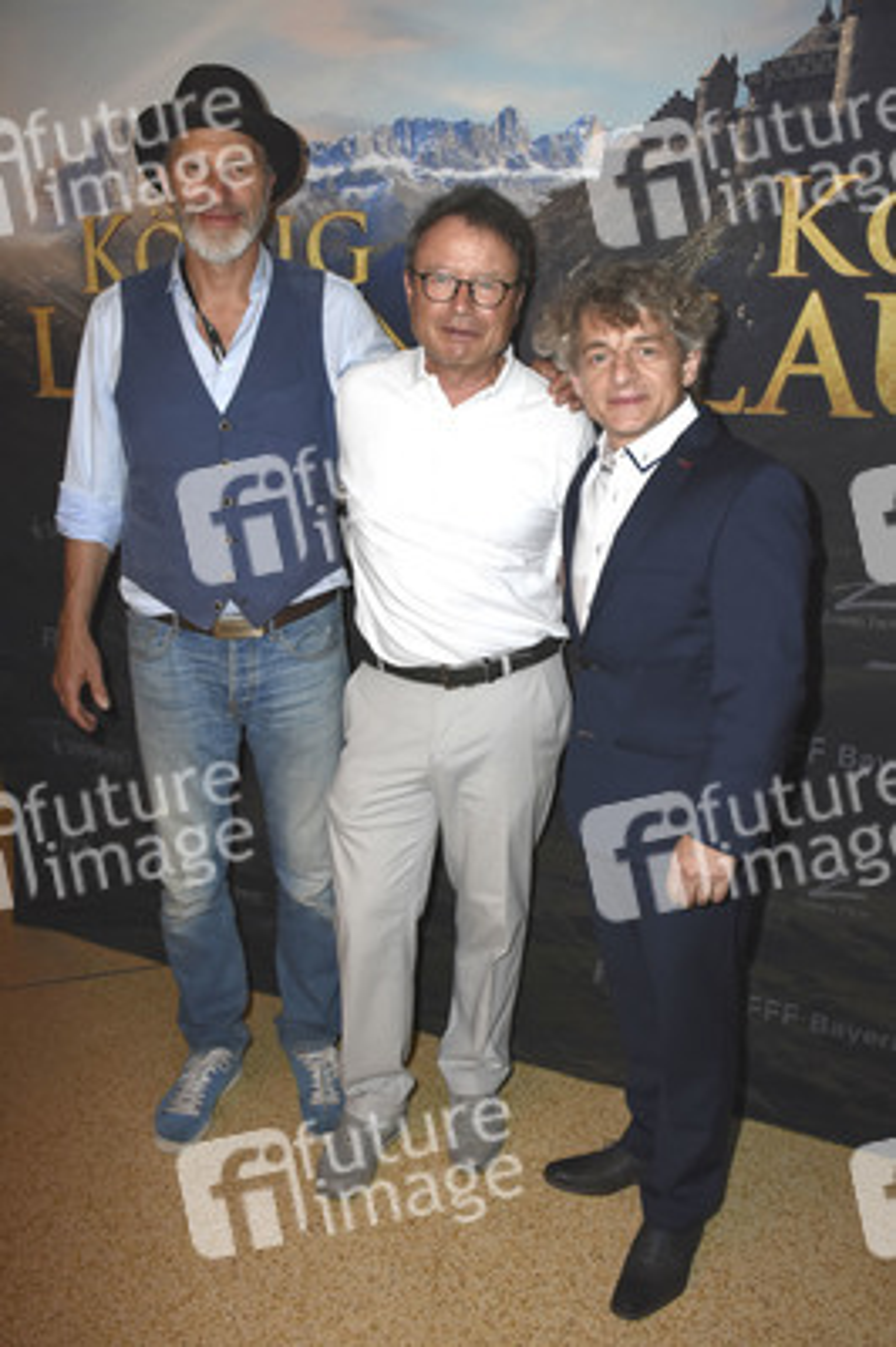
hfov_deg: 47.9
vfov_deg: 67.4
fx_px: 1010
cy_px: 674
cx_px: 448
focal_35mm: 27
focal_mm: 18
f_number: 5.6
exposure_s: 1/125
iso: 800
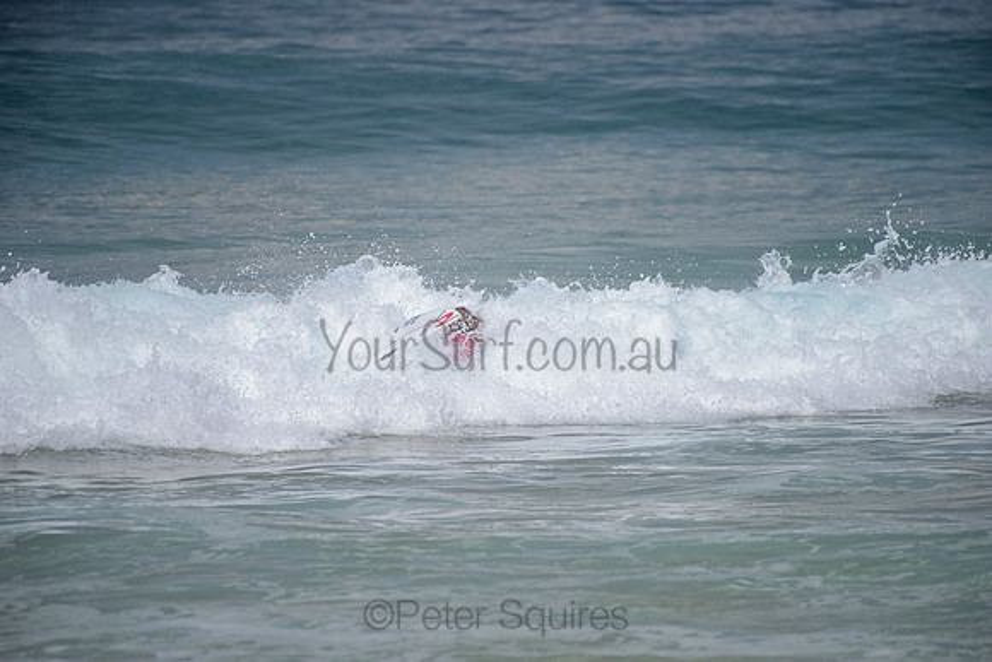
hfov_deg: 4.1
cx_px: 496
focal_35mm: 500
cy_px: 331
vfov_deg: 2.8
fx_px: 13780
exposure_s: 1/2000
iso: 180
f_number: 5.6
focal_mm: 500
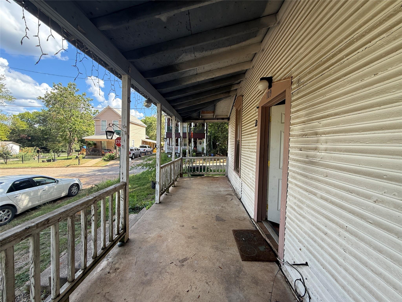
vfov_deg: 85.7
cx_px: 201
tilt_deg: -1.8
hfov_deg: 102.1
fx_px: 163
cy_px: 151
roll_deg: -1.1
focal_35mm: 14
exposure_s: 1/296
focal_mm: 2.22
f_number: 2.2
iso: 64
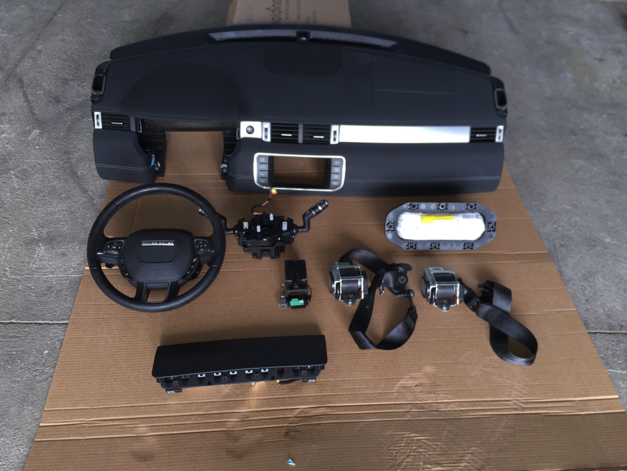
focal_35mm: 29
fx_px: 525
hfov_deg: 61.7
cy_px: 236
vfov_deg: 48.2
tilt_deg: -46.0
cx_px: 314
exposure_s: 1/33
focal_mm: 4.15
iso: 32
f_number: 2.2
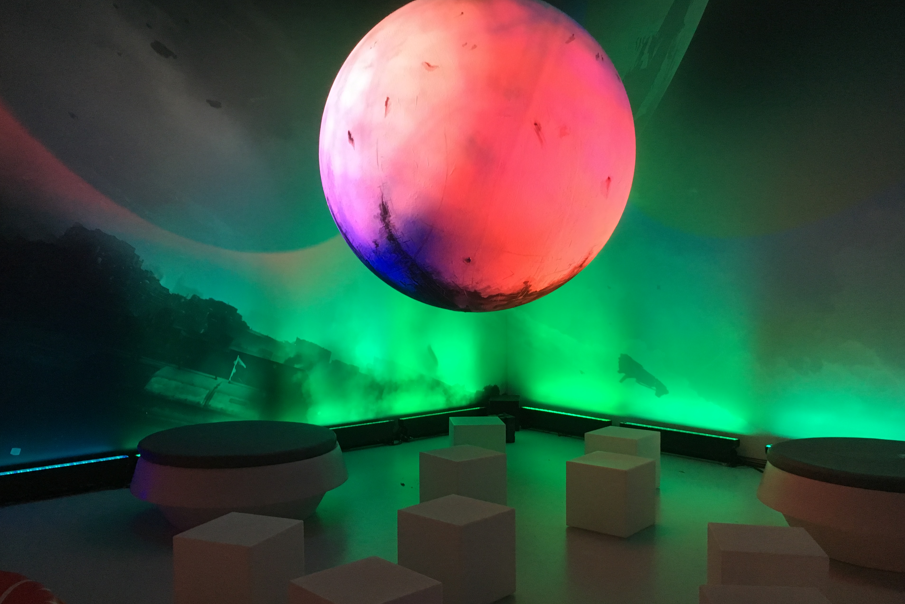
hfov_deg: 58.7
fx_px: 804
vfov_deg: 41.1
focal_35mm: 32
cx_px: 437
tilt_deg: -3.5
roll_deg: +0.2
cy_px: 328
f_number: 2.2
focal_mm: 4.15
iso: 200
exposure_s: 1/33
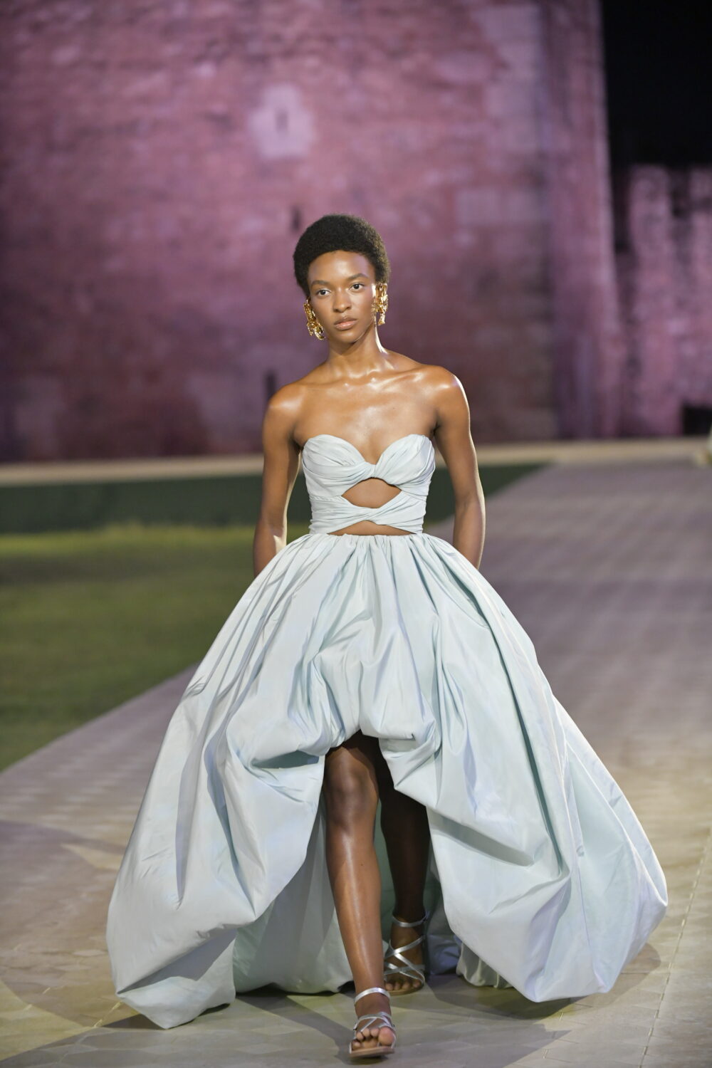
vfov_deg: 16.4
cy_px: 534
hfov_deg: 11.0
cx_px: 356
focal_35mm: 125
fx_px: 3708
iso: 3200
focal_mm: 125
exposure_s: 1/320
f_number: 3.5
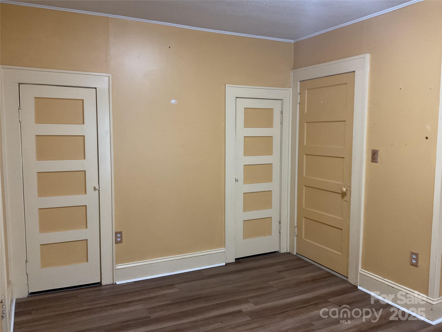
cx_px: 221
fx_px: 370
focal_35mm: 29
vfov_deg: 48.2
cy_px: 166
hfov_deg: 61.7
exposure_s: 1/40
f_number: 1.8
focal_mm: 3
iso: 200
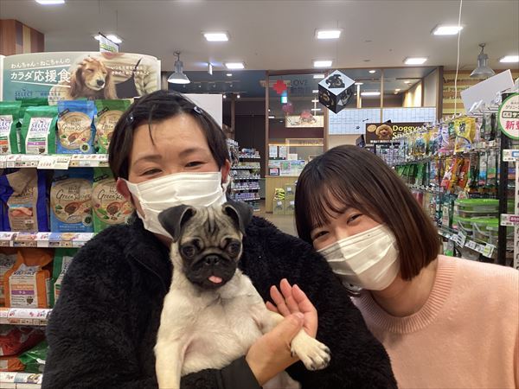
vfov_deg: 45.4
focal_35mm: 31
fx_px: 465
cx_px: 260
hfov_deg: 58.4
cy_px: 194
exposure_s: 1/50
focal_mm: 3.3
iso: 125
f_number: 2.4
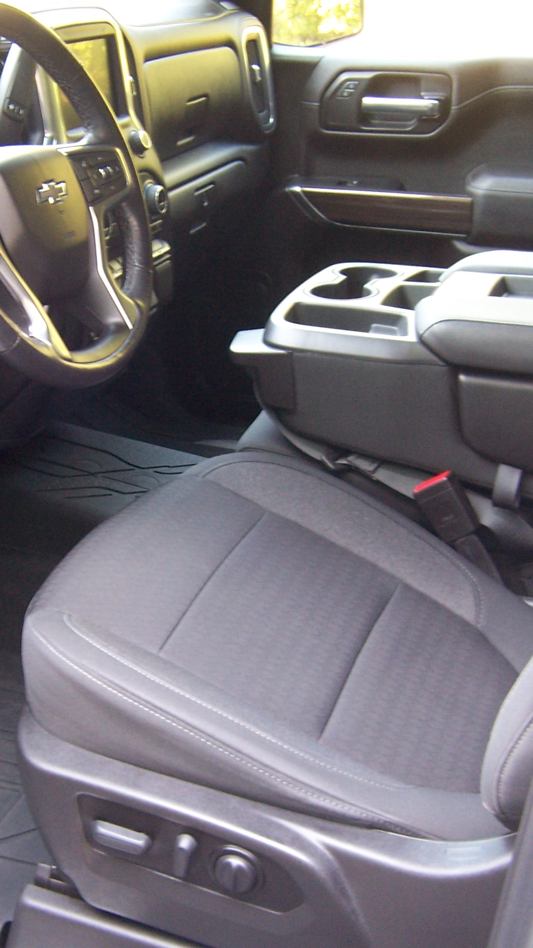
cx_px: 122
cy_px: 474
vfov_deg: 42.9
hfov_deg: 24.6
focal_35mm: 48
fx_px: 1206
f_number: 3.4
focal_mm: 5.5
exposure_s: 1/10
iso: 140
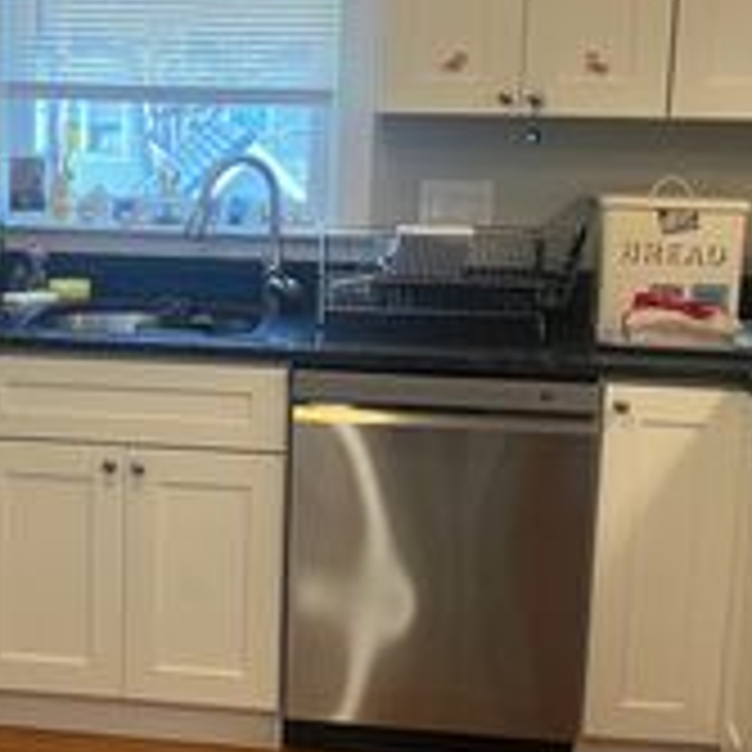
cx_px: 117
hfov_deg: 24.5
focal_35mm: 69
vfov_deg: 25.0
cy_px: 340
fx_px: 1696
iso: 80
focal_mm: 5.1
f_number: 1.6
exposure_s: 1/60
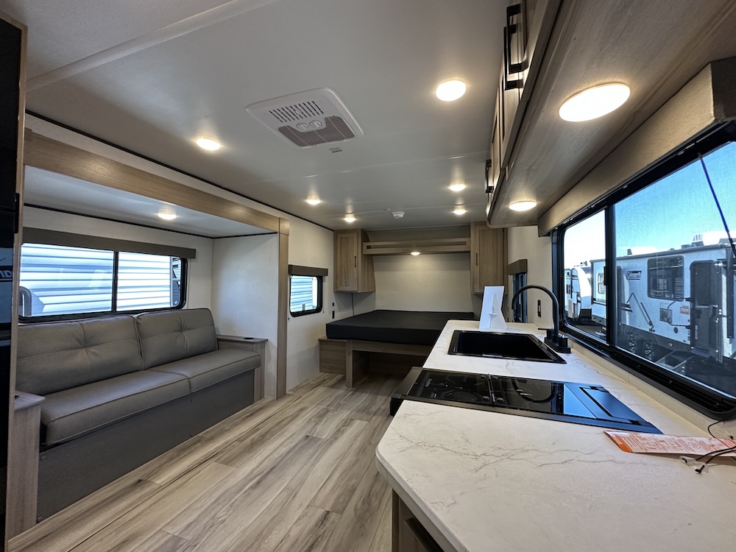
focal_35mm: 14
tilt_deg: -1.2
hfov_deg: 102.1
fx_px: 298
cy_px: 276
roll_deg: -1.4
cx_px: 368
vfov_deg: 85.7
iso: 250
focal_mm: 2.22
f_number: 2.2
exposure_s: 1/99
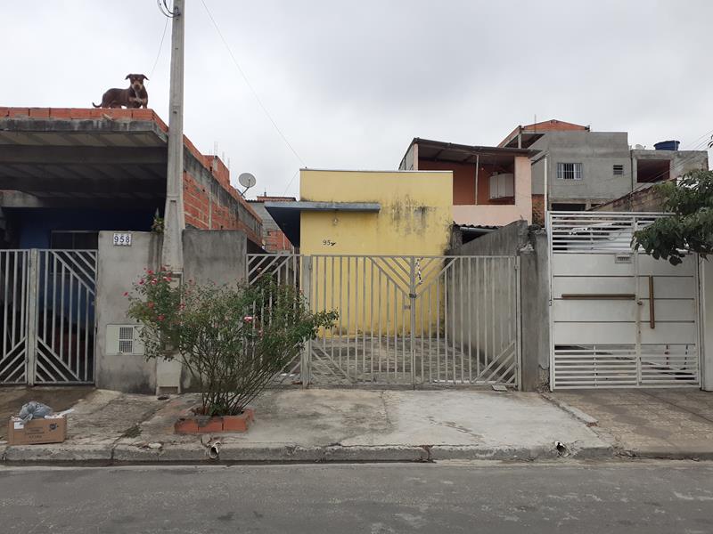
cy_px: 267
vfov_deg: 51.4
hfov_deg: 65.3
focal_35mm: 27
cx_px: 356
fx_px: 556
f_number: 1.9
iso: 40
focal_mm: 3.6
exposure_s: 1/430
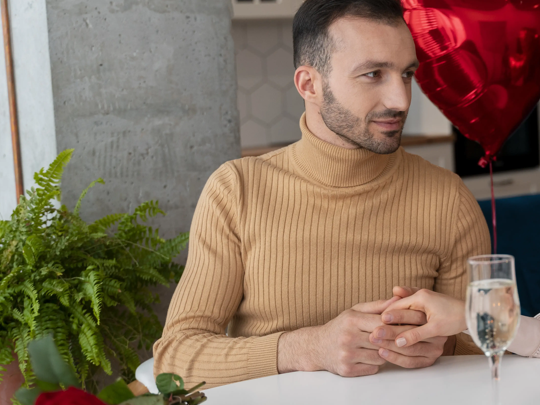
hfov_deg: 24.8
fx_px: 1201
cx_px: 455
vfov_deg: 19.1
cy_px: 250
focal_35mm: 77
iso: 500
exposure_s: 1/160
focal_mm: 43
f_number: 2.8
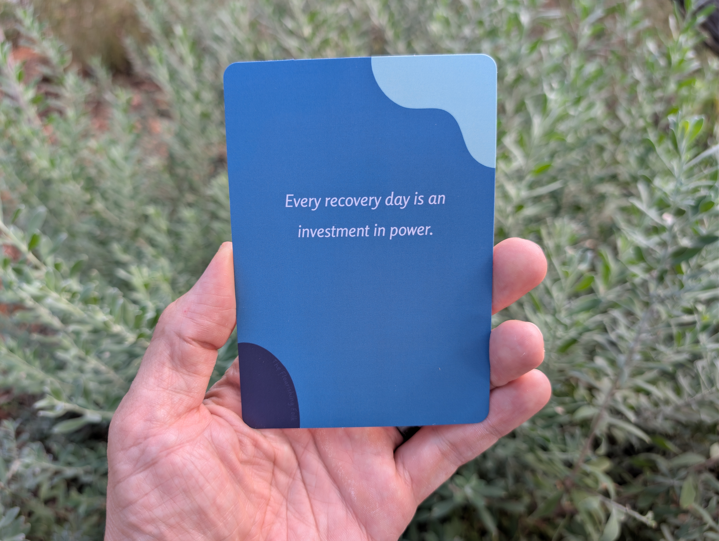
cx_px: 360
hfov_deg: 71.5
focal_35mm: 24
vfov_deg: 56.9
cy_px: 270
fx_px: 499
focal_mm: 6.9
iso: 20
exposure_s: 1/77.4
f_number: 1.68
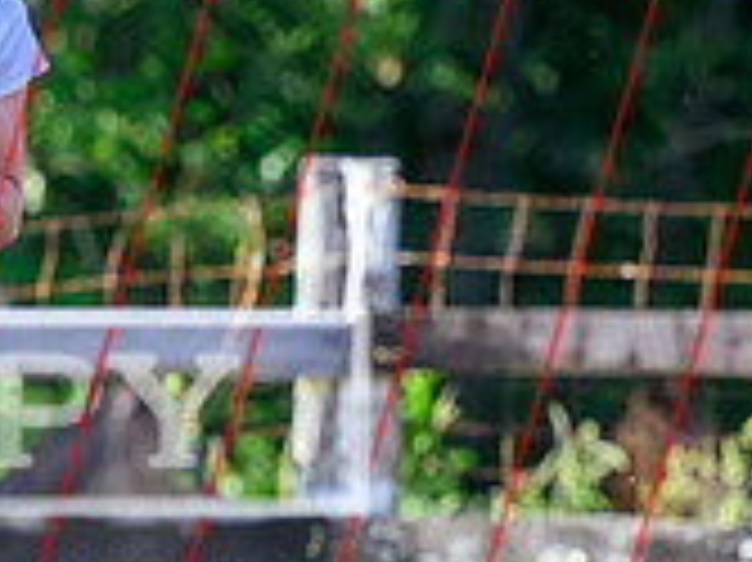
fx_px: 17410
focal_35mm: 802
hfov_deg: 2.5
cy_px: 689
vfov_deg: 1.9
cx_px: -164
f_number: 2.8
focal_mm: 125
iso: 800
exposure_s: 1/2500
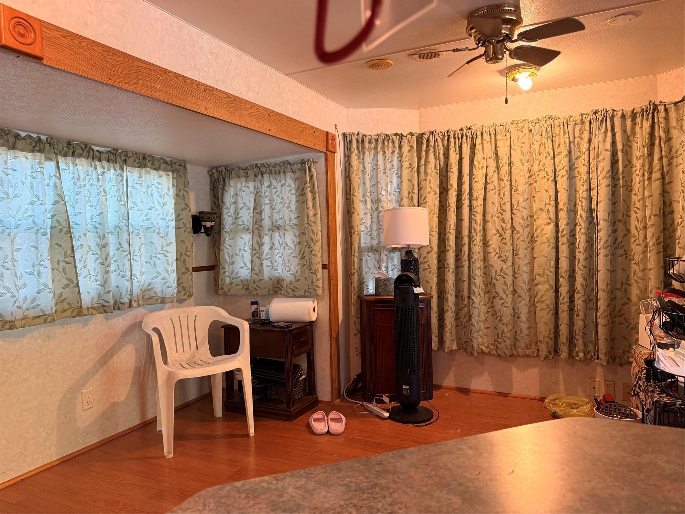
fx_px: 475
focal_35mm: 24
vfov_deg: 56.8
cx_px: 342
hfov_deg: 71.6
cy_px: 257
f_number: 1.78
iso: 200
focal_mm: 6.76
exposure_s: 1/60
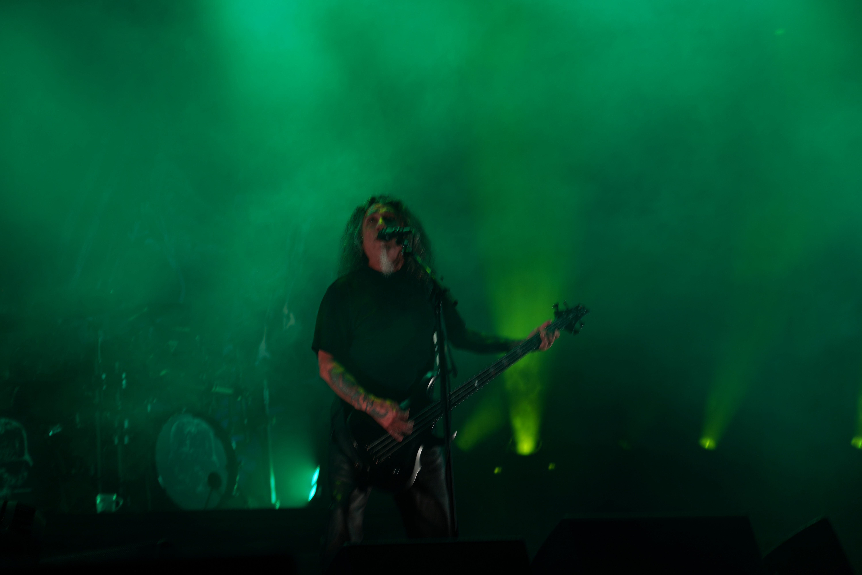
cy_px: 288
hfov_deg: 28.1
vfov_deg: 18.9
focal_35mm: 72
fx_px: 1724
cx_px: 431
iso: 100
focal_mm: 72
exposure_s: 1/100
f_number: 4.5
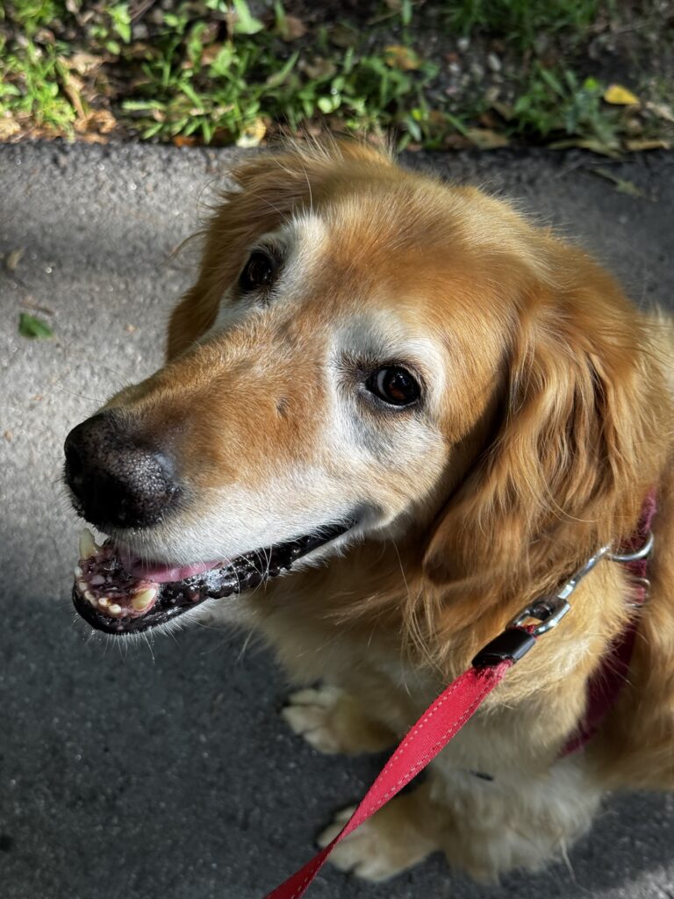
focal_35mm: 48
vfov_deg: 39.7
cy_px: 450
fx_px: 1246
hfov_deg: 30.3
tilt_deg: -56.3
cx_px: 337
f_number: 1.78
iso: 64
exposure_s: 1/325
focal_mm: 6.76
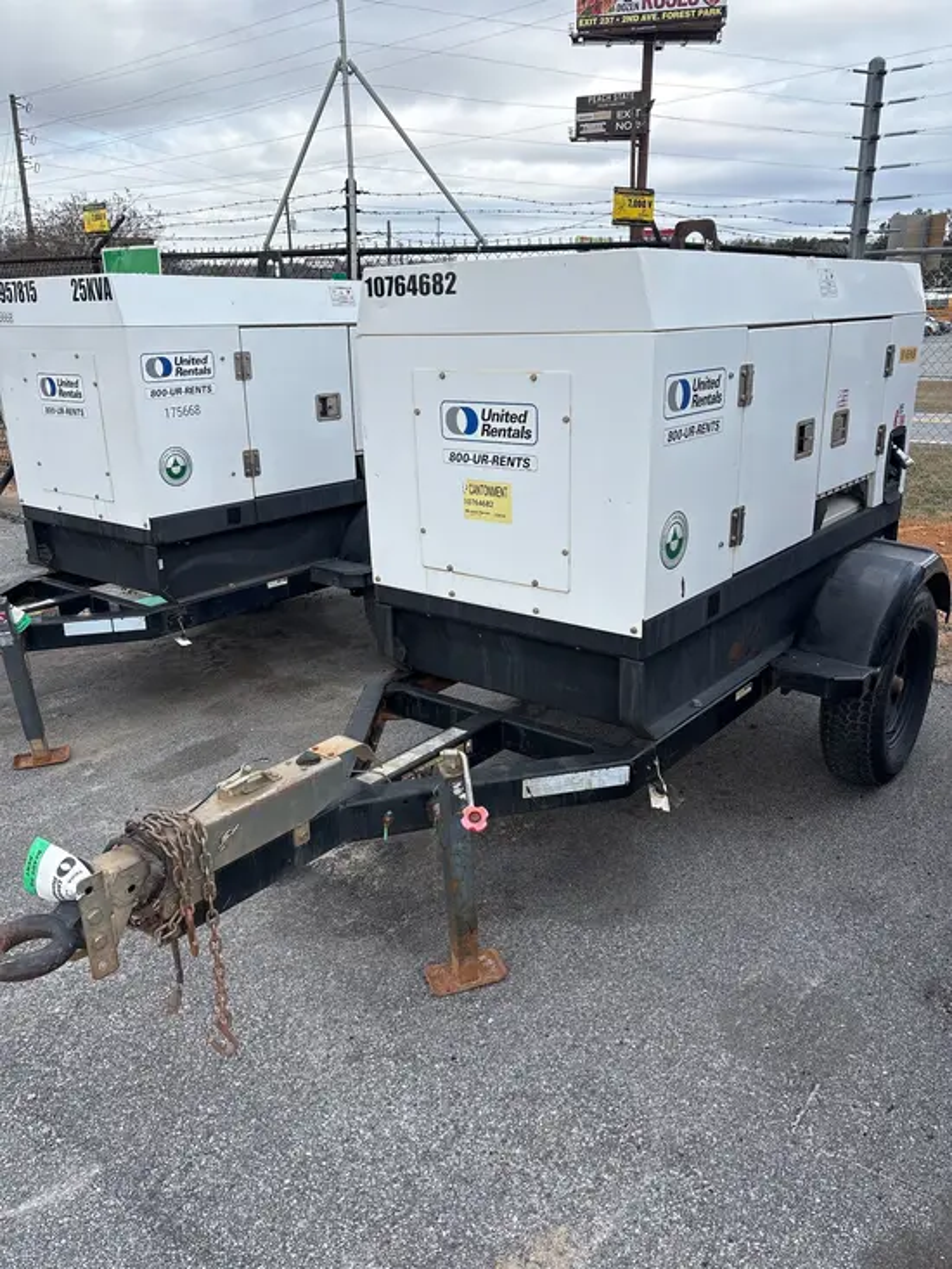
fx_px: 953
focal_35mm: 26
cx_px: 476
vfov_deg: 67.3
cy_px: 634
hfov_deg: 53.1
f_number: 1.6
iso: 50
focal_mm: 5.96
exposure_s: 1/1642
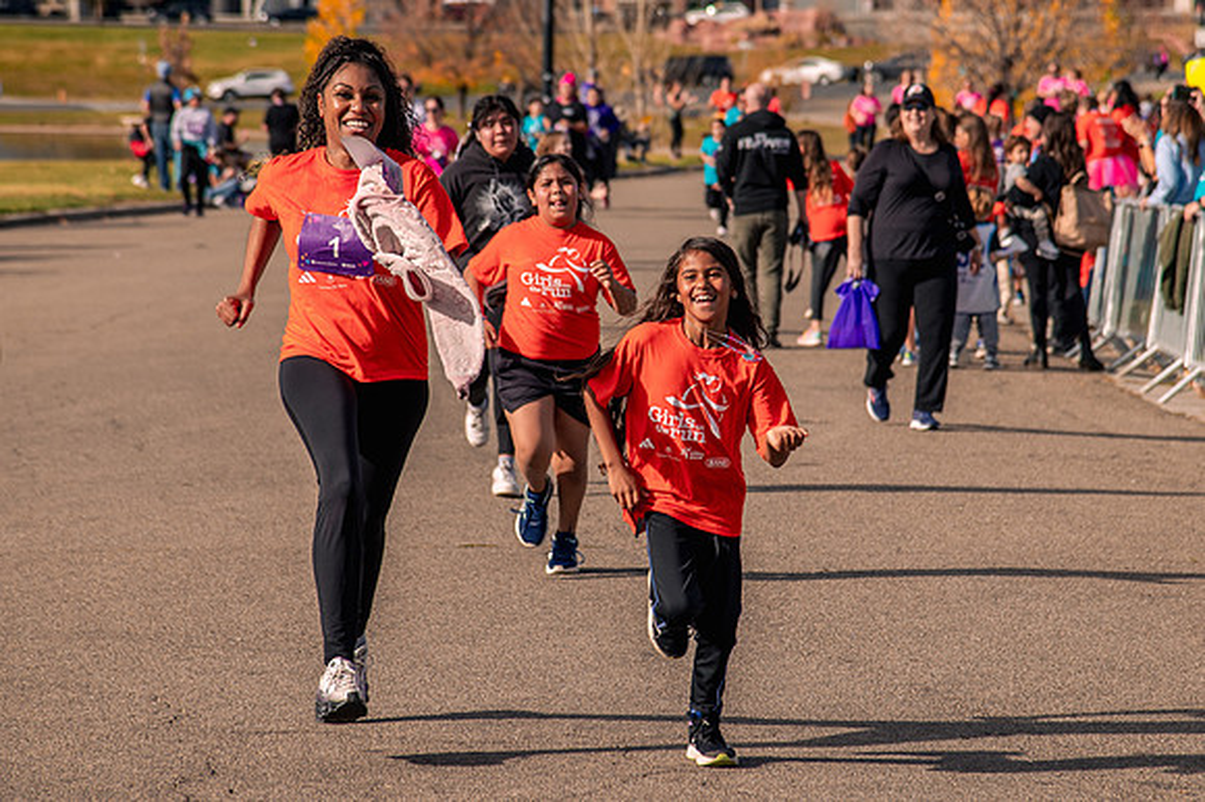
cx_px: 672
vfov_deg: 8.1
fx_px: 5654
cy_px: 347
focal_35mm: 169
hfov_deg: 12.2
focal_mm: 120
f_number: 5
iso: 200
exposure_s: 1/800
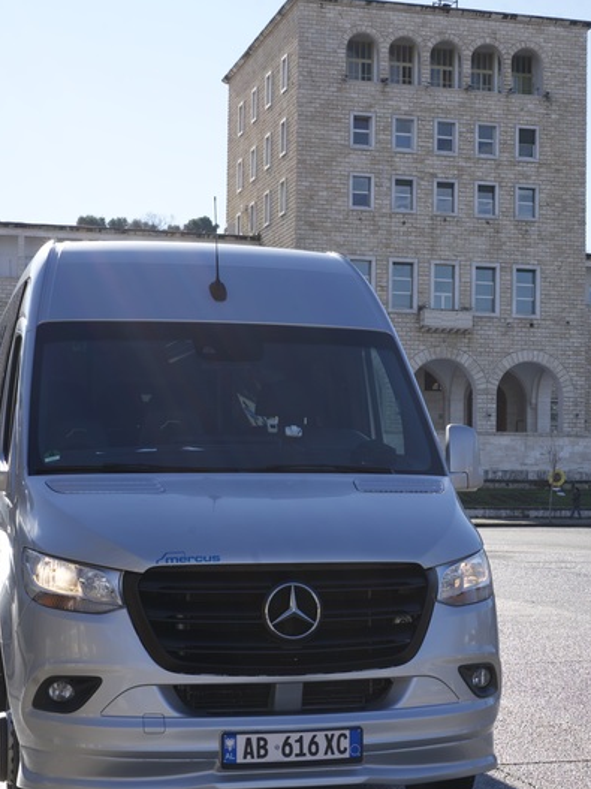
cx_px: 446
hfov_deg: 20.0
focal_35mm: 73
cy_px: 396
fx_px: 1662
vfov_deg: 26.7
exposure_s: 1/80
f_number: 11
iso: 100
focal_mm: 50
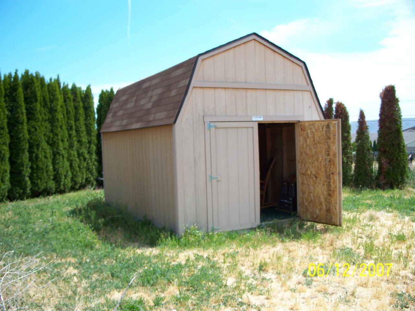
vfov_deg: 38.7
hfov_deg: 50.1
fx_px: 444
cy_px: 156
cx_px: 208
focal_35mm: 37
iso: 64
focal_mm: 7.8
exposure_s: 1/500
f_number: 2.8
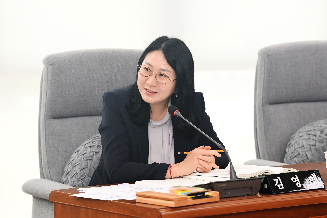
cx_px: 164
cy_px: 109
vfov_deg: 8.1
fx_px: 1544
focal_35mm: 170
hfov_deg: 12.1
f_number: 6.3
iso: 2500
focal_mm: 170
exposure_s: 1/250
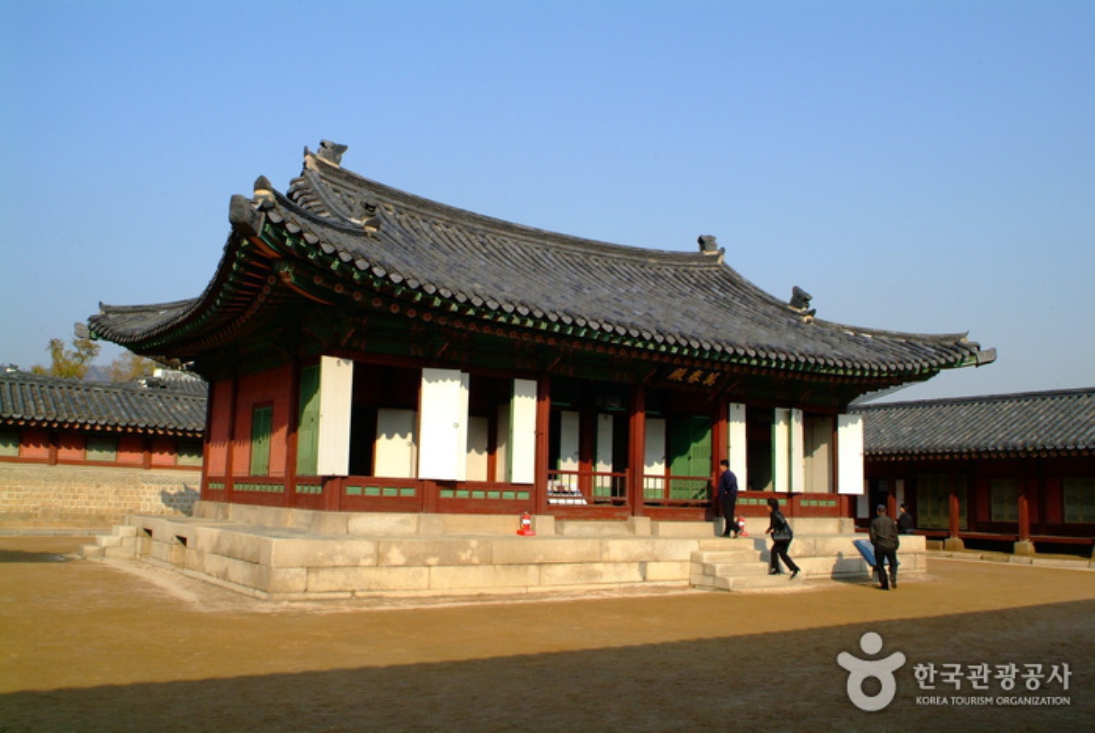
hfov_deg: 61.9
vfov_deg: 43.7
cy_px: 366
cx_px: 548
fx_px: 914
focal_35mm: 30
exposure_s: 1/500
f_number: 11
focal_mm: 20
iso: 800
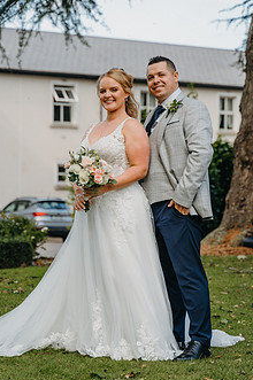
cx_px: 95
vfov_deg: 20.8
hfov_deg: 13.9
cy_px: 212
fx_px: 1035
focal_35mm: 98
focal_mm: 72
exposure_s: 1/640
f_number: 2.8
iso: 125
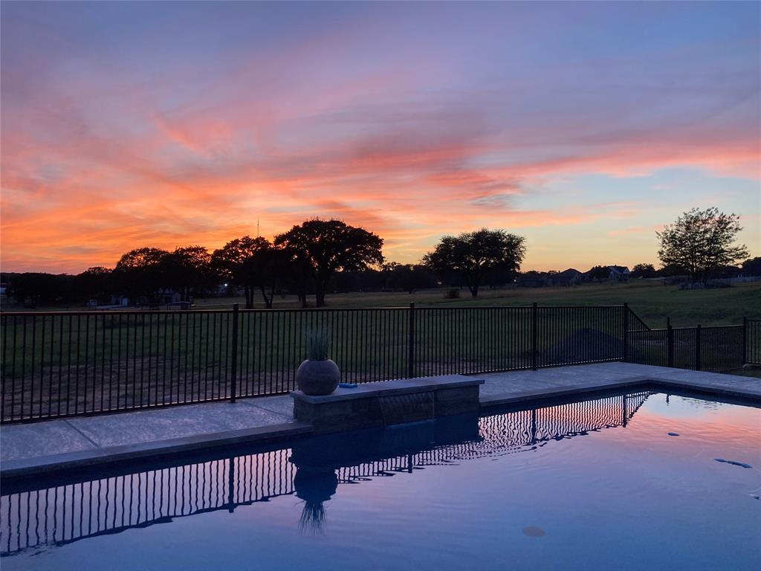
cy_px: 286
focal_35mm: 28
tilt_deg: +3.1
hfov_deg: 63.4
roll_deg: -0.7
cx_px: 380
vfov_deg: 49.7
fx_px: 616
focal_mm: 3.99
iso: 80
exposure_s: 1/110
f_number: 1.8
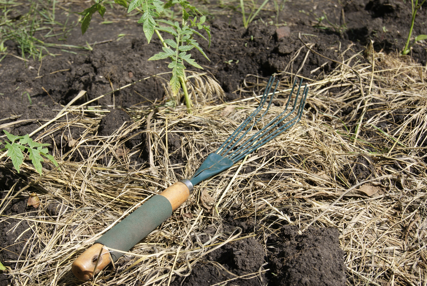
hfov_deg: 37.8
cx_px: 214
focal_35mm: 52
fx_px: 623
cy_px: 143
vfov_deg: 25.8
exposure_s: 1/125
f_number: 9
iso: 100
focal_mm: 35
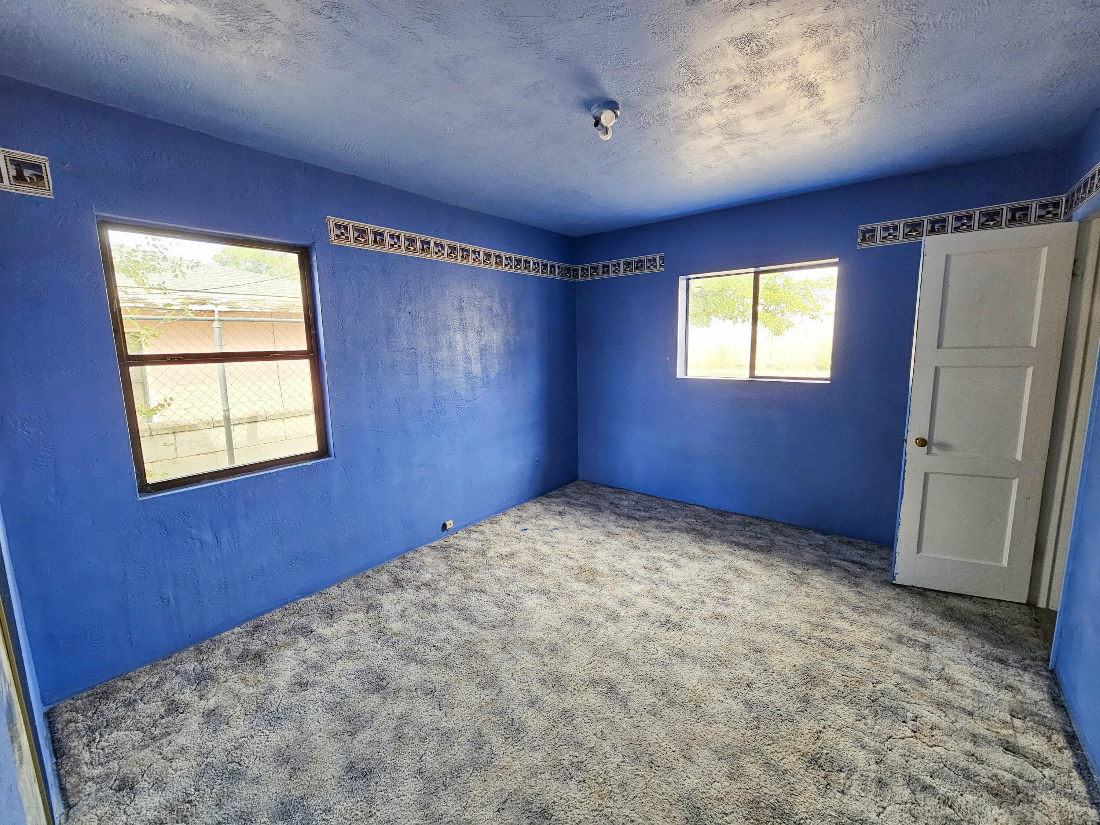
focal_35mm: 13
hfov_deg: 106.2
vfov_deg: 89.9
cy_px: 412
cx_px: 550
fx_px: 413
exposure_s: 1/60
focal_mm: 2.2
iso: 125
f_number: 2.2
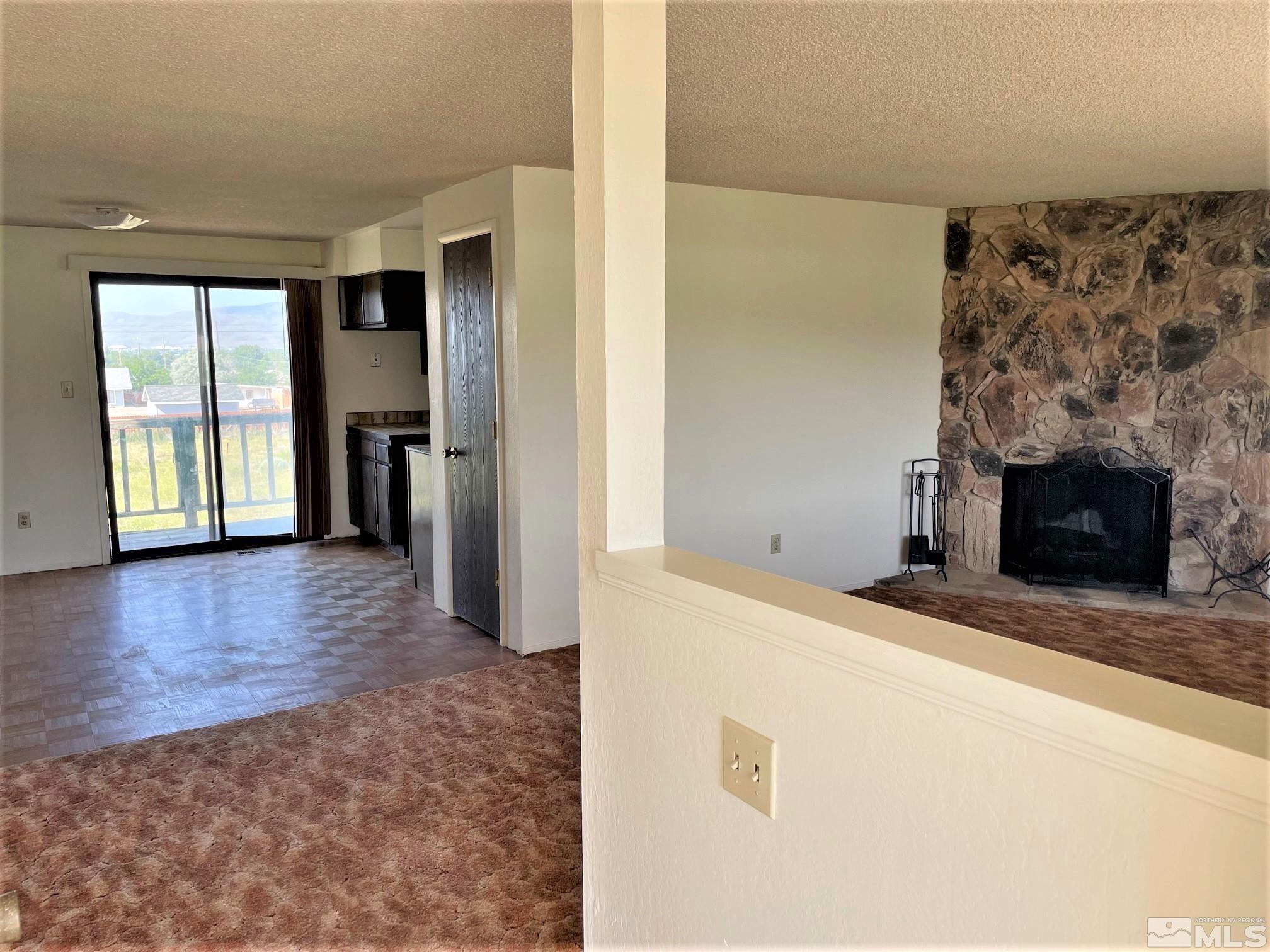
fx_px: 954
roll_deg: +0.8
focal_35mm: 26
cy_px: 476
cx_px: 635
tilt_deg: -6.1
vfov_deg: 53.1
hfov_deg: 67.3
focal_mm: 4.2
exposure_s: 1/399
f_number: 1.6
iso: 32
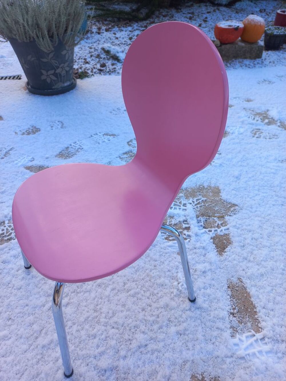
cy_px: 190
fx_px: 275
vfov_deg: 69.4
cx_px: 143
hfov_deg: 54.9
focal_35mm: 25
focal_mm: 4.6
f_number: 1.8
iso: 25
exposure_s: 1/114
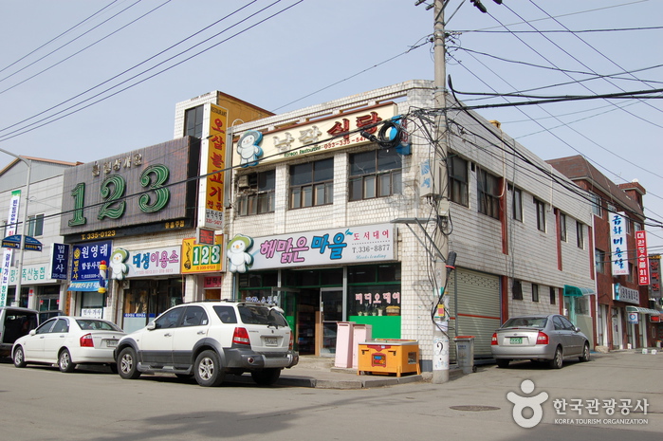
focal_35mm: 33
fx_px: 607
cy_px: 220
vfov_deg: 39.9
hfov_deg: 57.3
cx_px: 332
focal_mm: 22
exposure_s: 1/400
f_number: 10
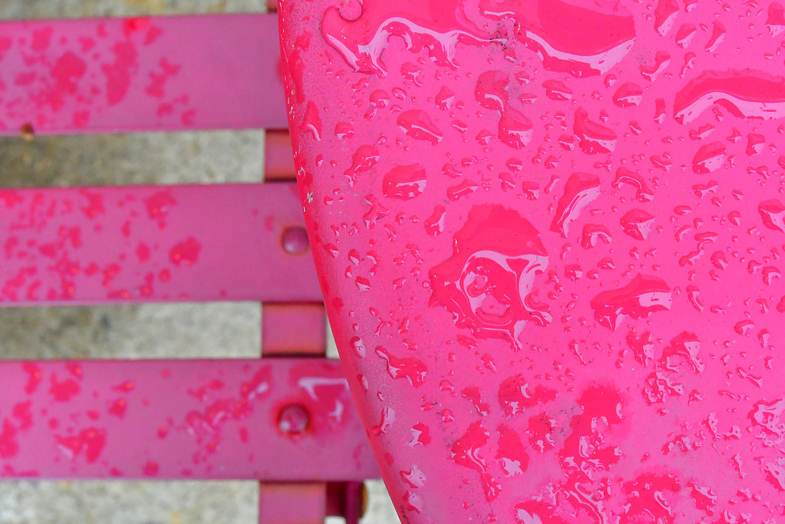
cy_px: 262
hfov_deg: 28.1
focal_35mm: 72
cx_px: 392
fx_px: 1570
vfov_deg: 18.9
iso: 5600
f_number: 16
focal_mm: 48
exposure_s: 1/80
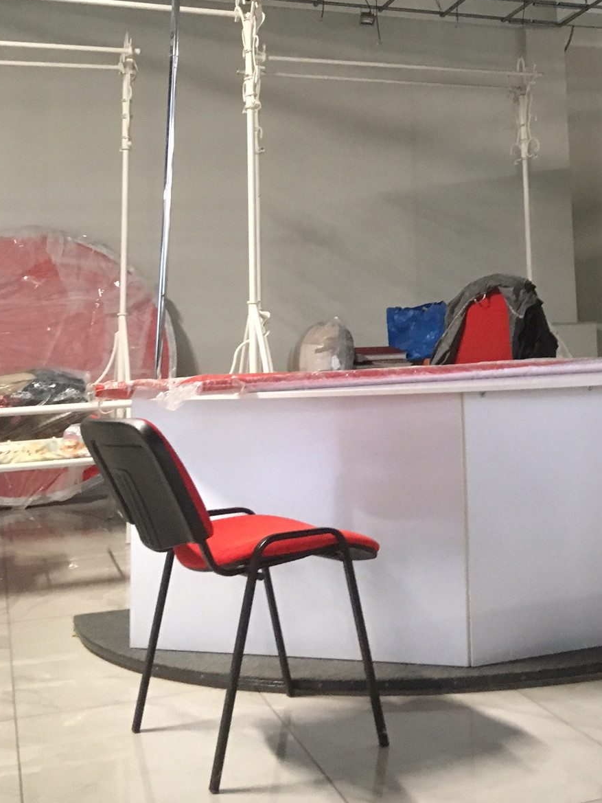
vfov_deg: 37.2
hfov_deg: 28.4
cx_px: 501
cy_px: 199
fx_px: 1159
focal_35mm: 50
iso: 400
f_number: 2.2
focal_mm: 4.15
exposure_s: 1/17
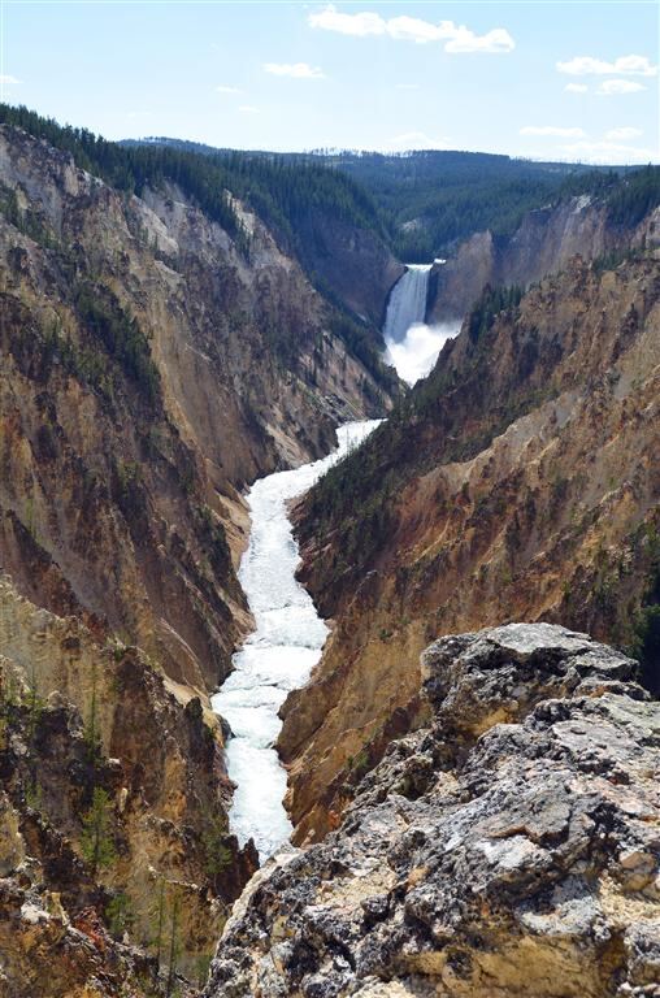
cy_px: 499
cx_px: 330
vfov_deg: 45.1
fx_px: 1203
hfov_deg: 30.7
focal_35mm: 44
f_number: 11
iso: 100
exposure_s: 1/125
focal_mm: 29
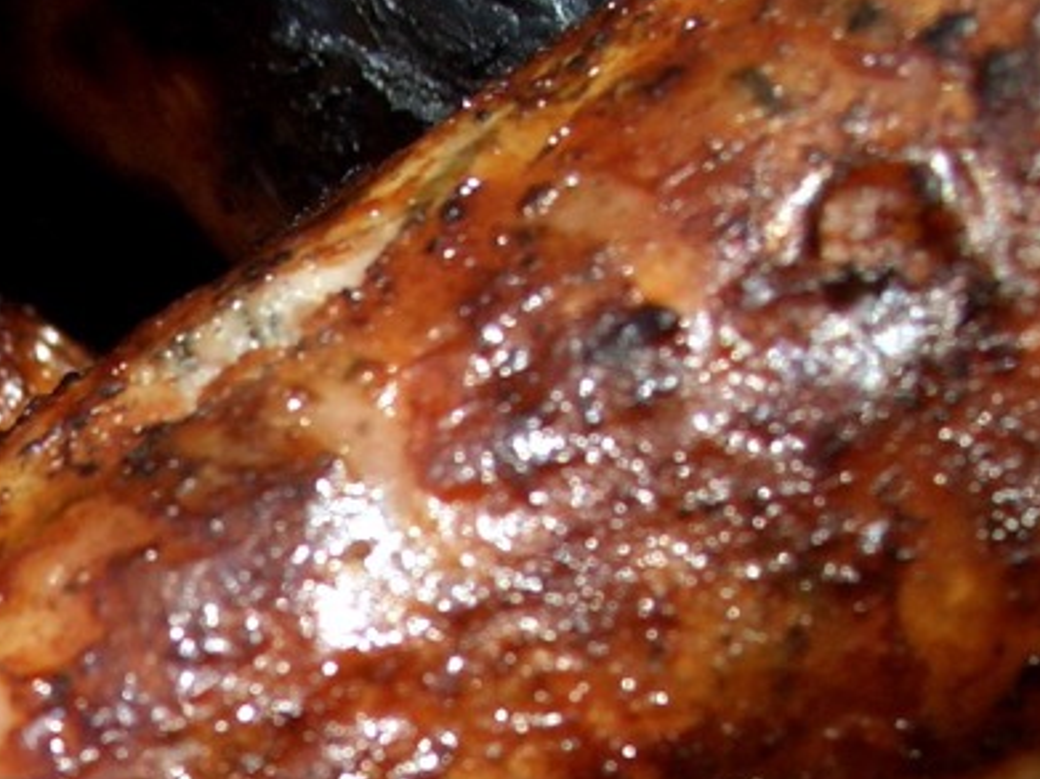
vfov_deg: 13.0
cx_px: -128
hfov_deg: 17.5
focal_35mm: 108
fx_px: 3244
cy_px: 1175
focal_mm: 7.1
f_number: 4
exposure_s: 1/500
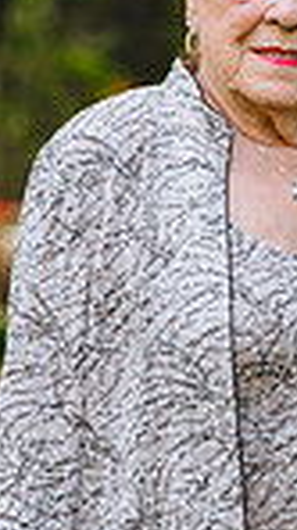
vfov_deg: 8.0
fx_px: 3789
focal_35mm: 270
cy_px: 380
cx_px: 419
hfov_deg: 4.5
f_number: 2.8
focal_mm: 85
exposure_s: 1/640
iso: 400
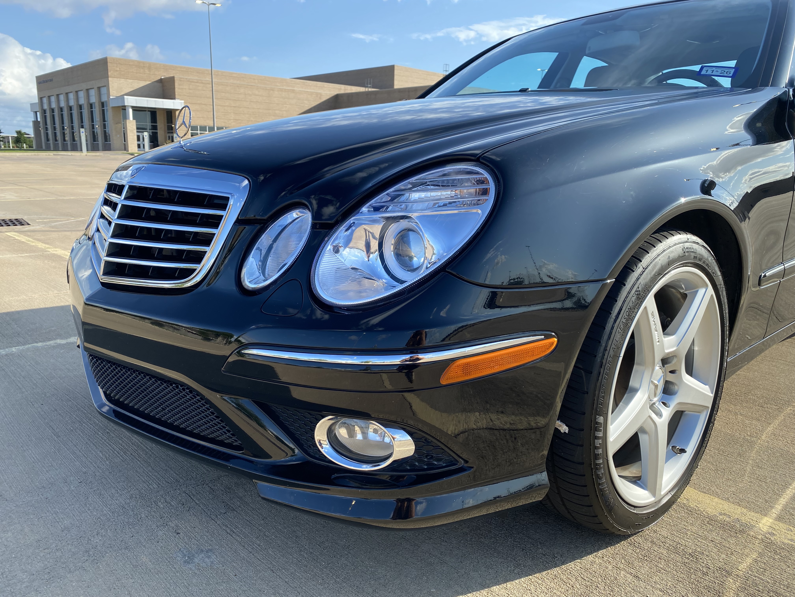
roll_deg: -1.1
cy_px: 298
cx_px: 398
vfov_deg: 53.1
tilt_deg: -11.8
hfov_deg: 67.3
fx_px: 597
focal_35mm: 26
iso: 32
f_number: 1.8
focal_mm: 4.25
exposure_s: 1/1232
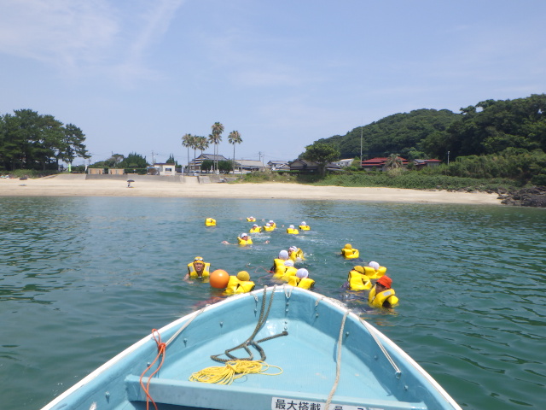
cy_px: 205
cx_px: 273
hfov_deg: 63.4
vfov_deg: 49.7
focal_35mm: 28
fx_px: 442
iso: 125
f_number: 4.2
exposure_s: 1/1000
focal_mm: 5
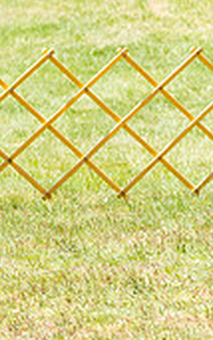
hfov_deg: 2.8
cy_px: -31
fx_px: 4362
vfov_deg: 4.5
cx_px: -352
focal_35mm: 470
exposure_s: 1/2500
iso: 800
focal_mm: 136
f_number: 6.3
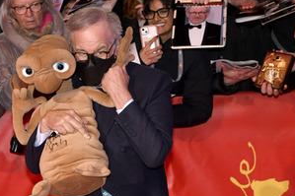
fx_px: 680
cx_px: 99
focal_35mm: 83
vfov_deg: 16.4
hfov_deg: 24.4
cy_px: 143
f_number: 4.5
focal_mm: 55
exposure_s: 1/160
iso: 800
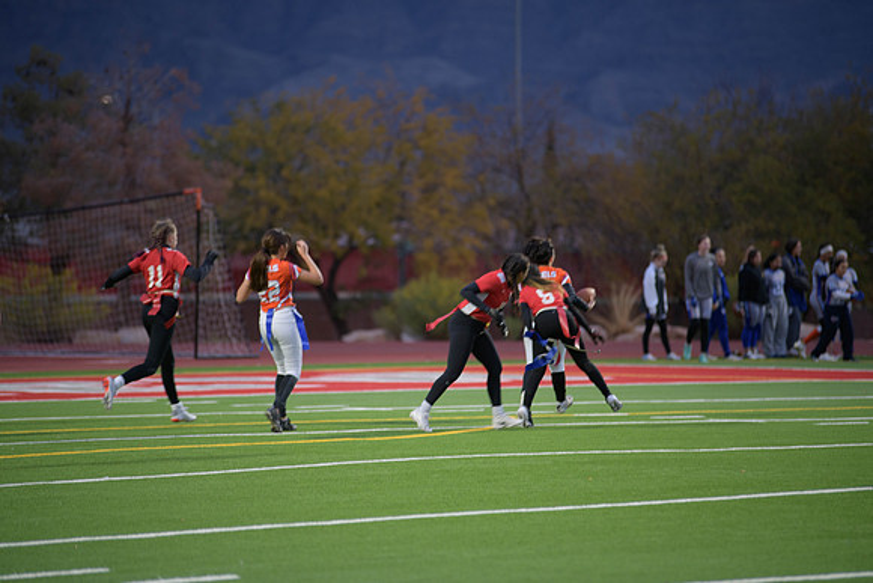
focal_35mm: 200
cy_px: 292
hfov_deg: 10.3
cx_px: 436
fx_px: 4851
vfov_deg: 6.9
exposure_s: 1/200
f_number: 2.8
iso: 720
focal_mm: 200
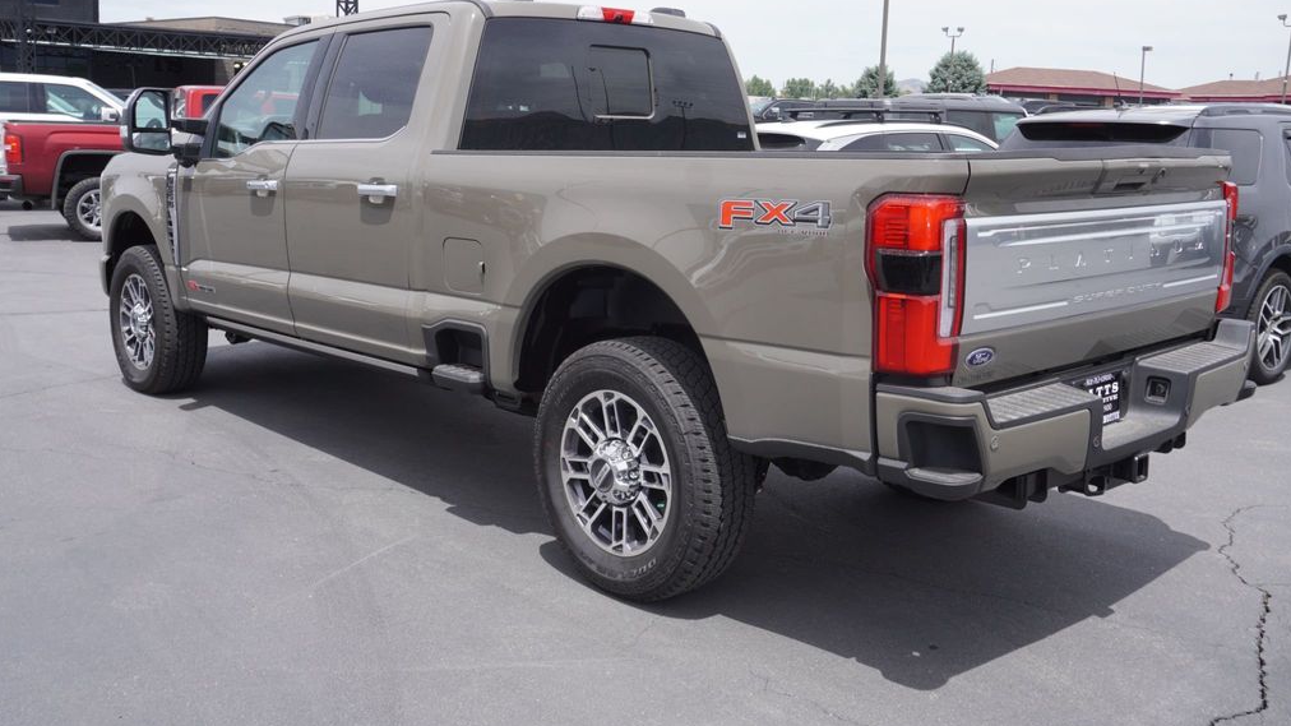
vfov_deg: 33.6
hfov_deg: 56.6
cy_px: 299
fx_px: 1198
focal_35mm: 35
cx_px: 644
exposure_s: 1/200
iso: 100
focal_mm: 22
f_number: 8
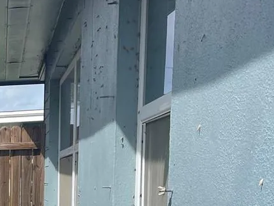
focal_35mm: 96
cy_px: 282
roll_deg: +0.9
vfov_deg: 14.6
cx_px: -120
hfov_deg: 18.4
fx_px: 760
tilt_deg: -6.4
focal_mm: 4.2
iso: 32
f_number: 1.6
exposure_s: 1/3509
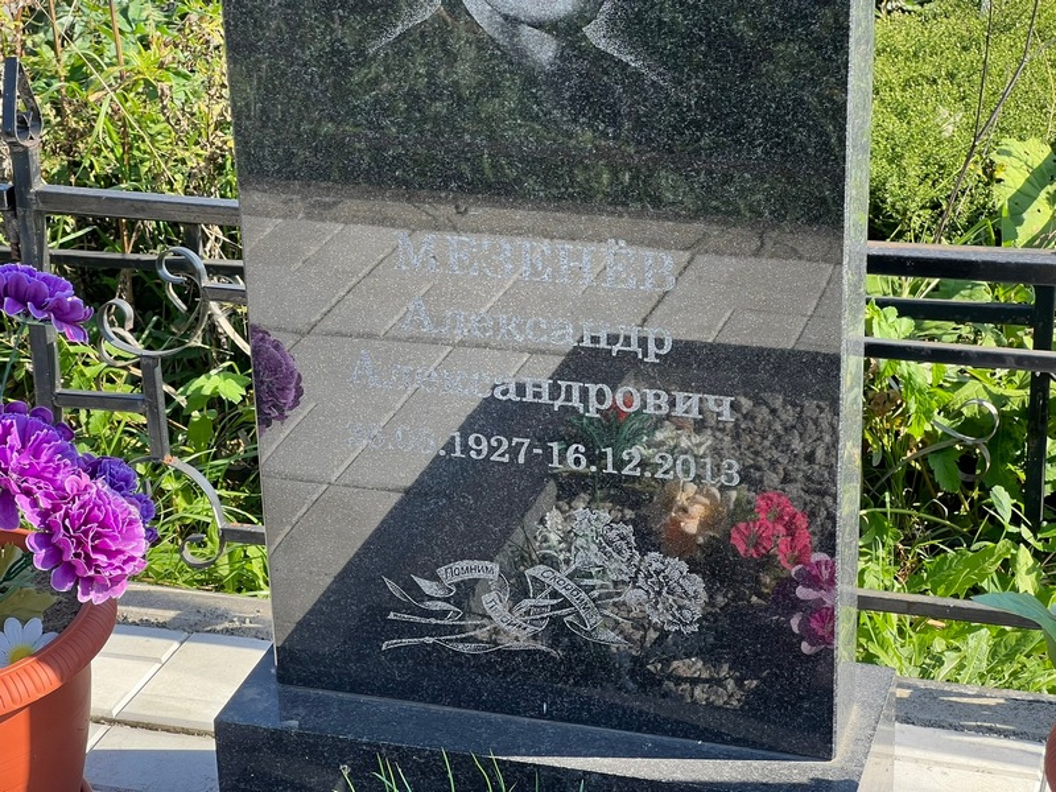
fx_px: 2349
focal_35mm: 77
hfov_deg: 25.3
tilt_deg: -24.9
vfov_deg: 19.1
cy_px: 396
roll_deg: +4.0
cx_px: 528
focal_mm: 9
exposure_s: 1/163
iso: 32
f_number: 2.8
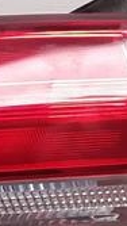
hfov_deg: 10.1
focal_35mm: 117
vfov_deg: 18.3
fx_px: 700
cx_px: -41
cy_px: 131
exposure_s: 1/142
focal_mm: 2.91
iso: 100
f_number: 1.9
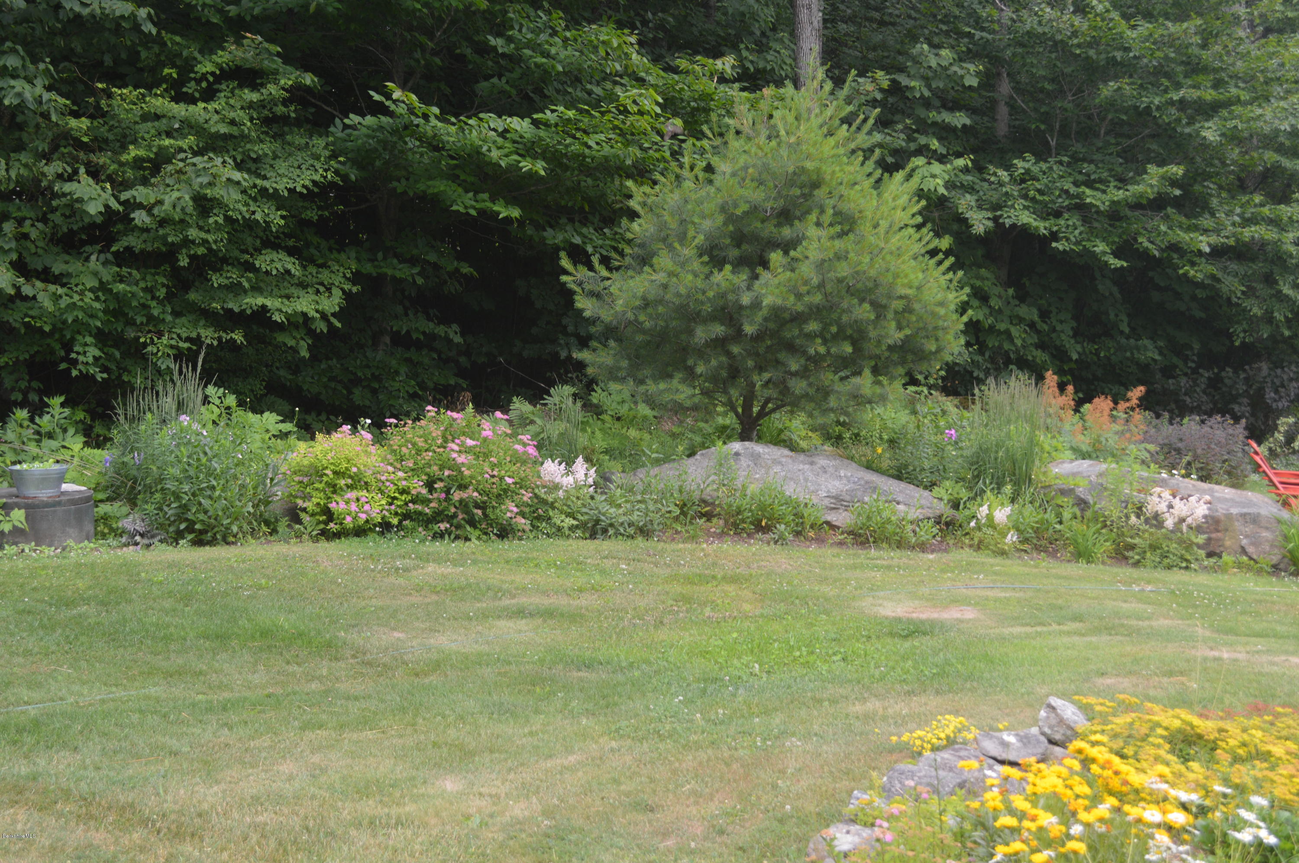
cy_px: 432
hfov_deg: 41.1
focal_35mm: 48
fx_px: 1730
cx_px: 650
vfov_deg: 28.0
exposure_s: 1/125
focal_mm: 32
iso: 160
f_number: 5.6
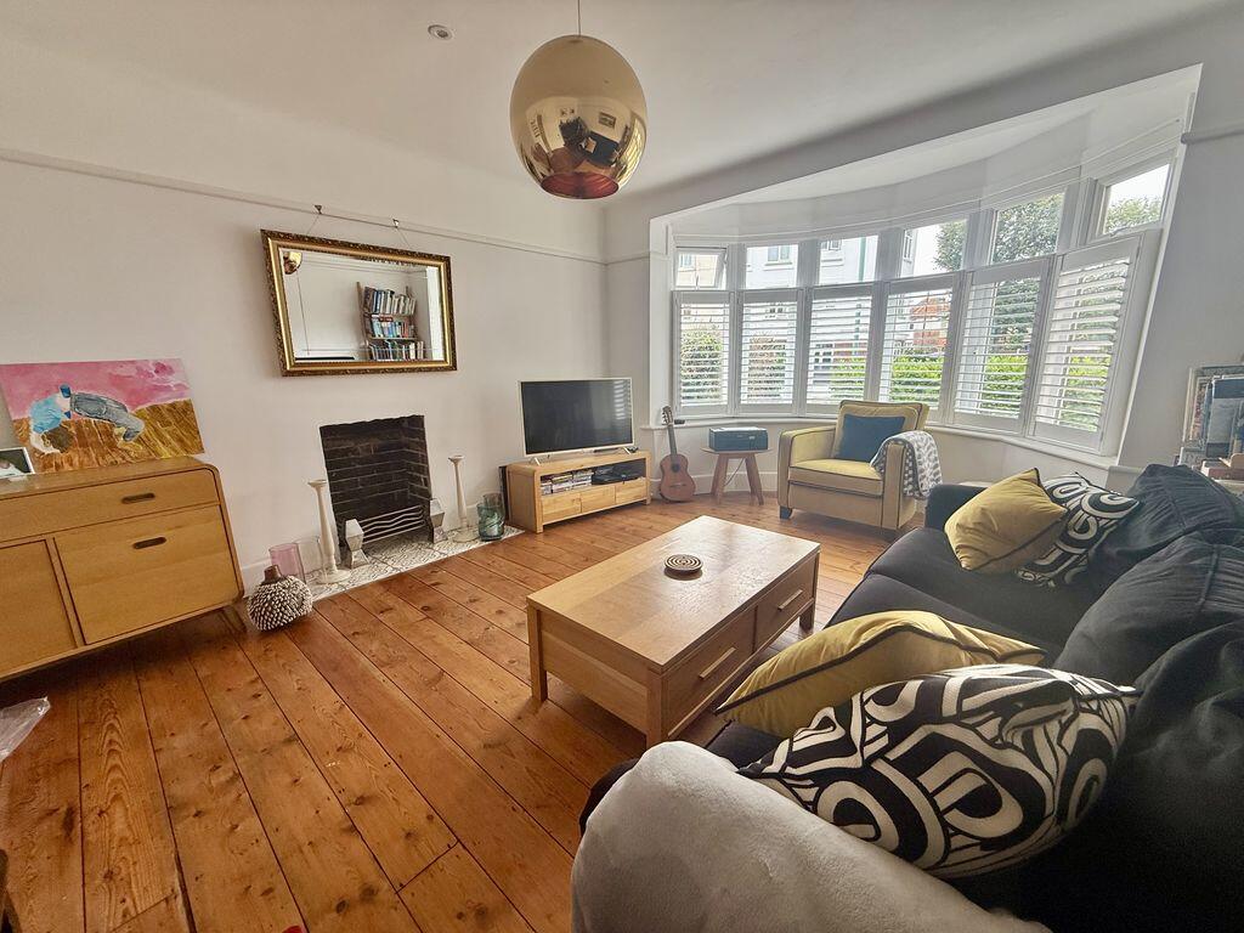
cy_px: 466
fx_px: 503
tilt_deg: -13.4
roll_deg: +0.7
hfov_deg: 102.1
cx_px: 622
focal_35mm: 14
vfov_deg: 85.7
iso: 80
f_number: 2.2
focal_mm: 2.22
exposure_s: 1/99
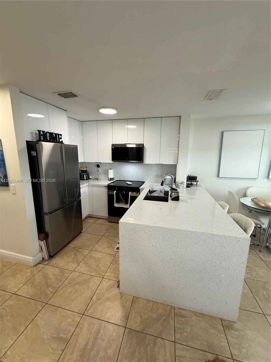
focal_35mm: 14
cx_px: 136
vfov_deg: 102.1
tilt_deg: -10.7
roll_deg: -0.4
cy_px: 181
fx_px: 146
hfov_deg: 85.7
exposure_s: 1/120
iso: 160
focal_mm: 2.22
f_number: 2.2
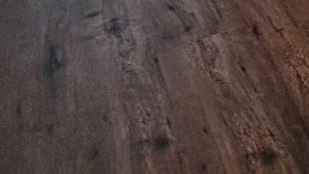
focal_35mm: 74
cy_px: -332
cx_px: 693
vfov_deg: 11.1
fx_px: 606
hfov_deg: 16.5
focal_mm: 2.22
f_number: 2.2
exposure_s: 1/120
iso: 125
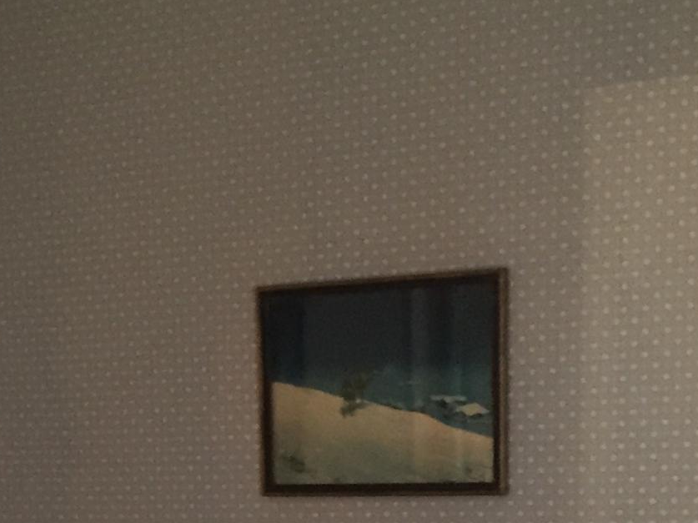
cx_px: 78
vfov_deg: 13.2
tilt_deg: -12.6
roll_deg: +1.2
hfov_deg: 18.6
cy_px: 855
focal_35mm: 104
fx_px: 2096
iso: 250
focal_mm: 4.15
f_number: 2.2
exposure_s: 1/20
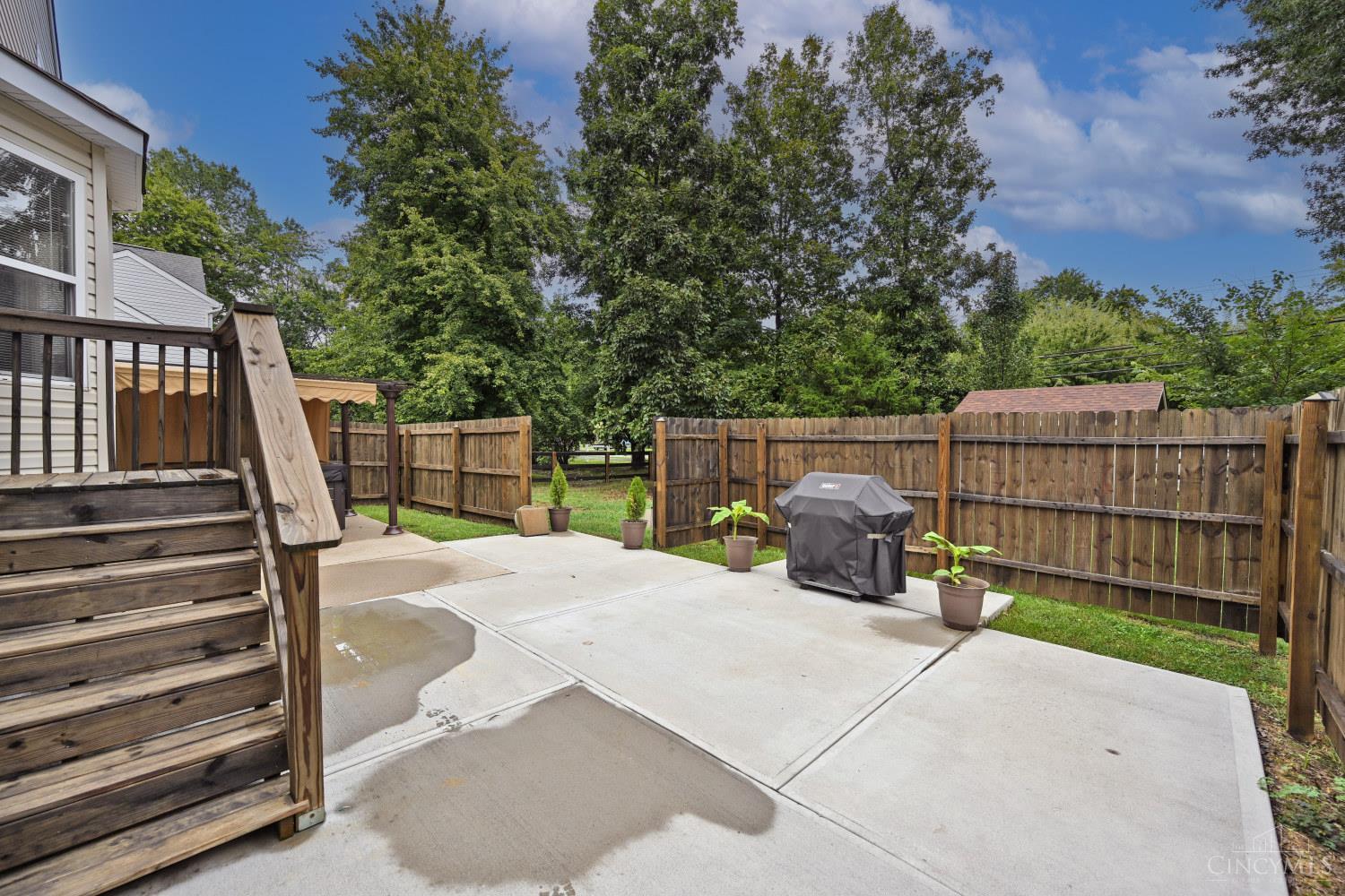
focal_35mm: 14
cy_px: 448
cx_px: 672
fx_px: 523
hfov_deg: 104.3
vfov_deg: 81.2
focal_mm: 14
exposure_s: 1/160
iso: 100
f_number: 6.3
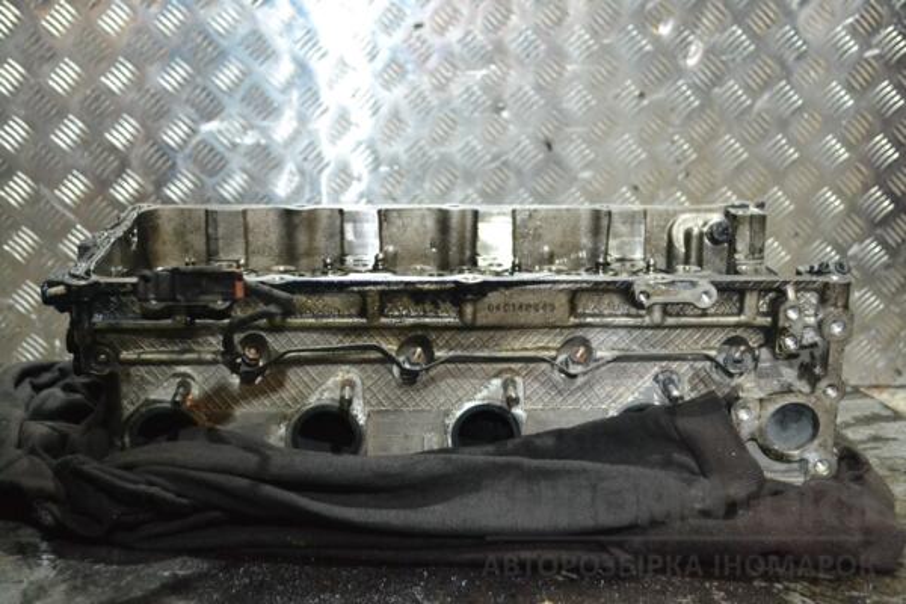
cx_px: 453
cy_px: 302
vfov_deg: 28.1
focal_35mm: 48
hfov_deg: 41.1
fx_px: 1208
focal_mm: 32
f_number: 4.8
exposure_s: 1/60
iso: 2800
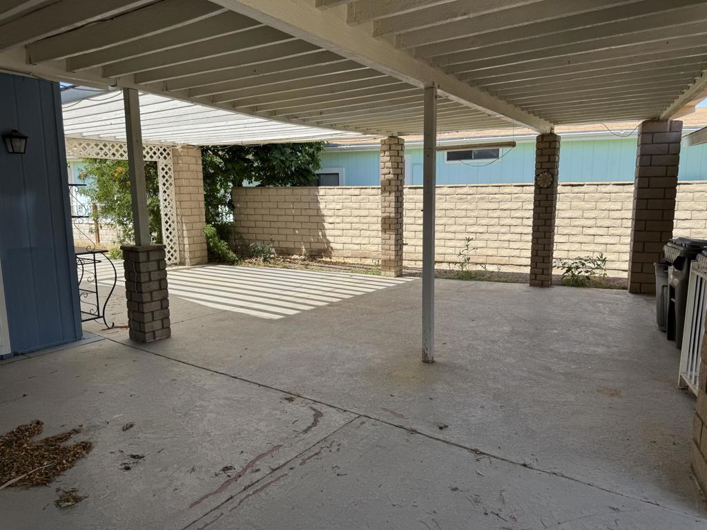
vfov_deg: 56.8
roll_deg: +0.2
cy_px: 265
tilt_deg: -8.5
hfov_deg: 71.6
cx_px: 354
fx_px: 490
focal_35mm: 24
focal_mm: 6.76
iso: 80
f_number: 1.78
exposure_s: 1/1869
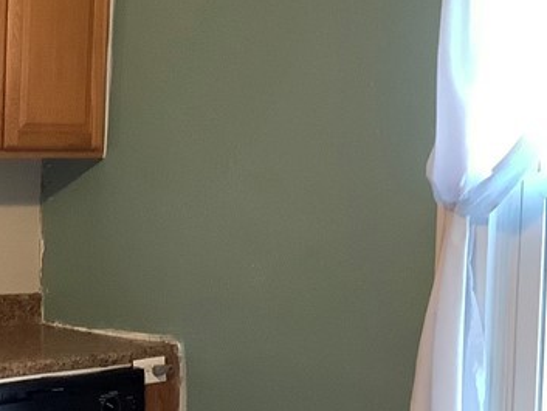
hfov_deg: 20.4
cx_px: -105
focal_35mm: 90
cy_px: 292
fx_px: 1423
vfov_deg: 16.4
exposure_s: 1/30
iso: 320
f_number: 2.4
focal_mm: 3.3
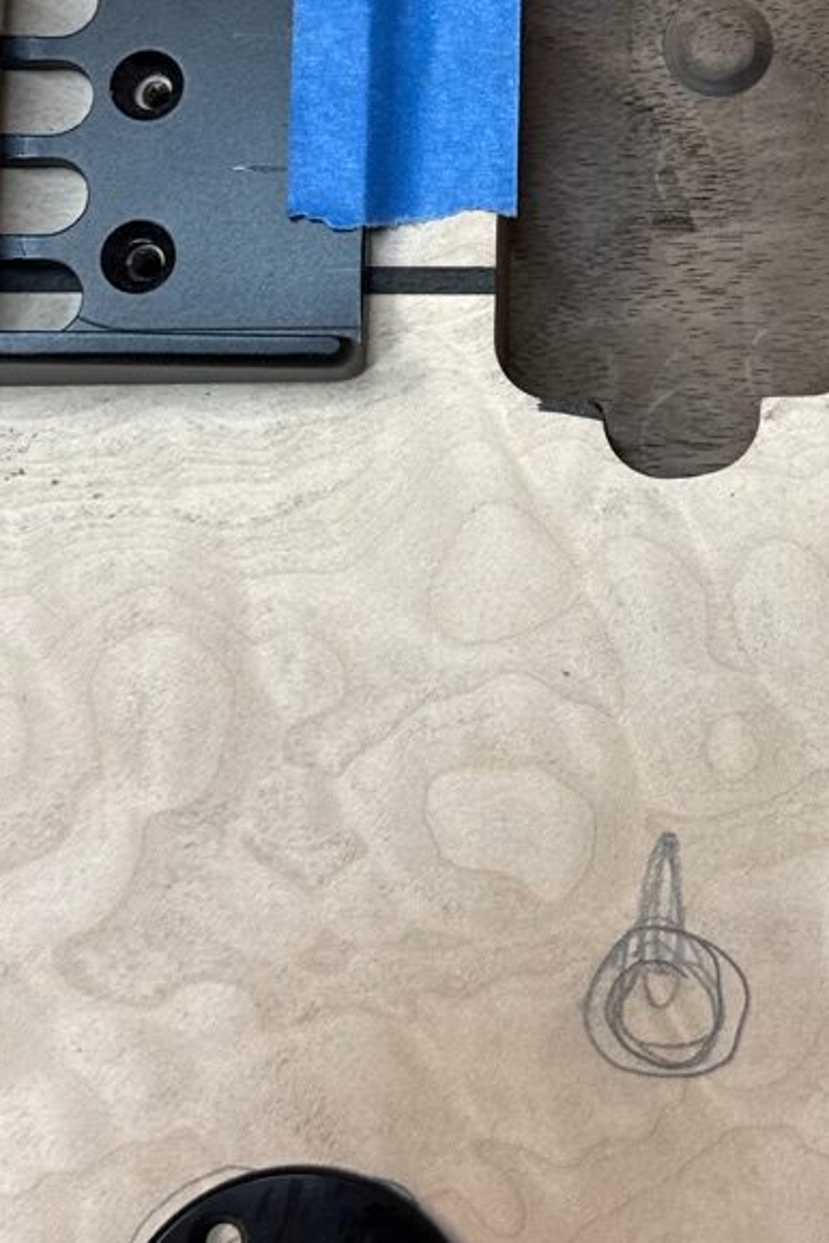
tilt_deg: -74.9
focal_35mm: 69
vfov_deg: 28.7
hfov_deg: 19.5
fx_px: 2383
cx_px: 700
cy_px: 260
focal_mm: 6.76
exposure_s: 1/120
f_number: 1.78
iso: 100
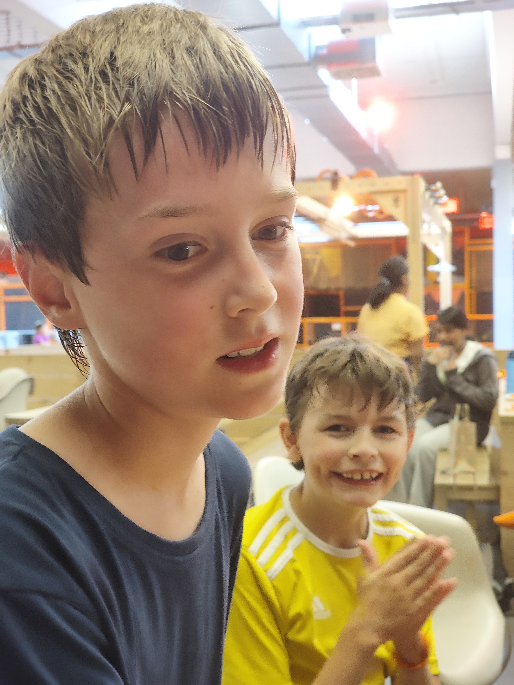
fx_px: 990
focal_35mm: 50
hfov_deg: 29.1
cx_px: 257
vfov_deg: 38.2
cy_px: 342
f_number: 2
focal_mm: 7.1
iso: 1334
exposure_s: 1/50
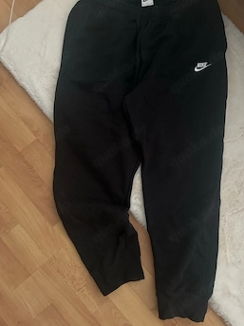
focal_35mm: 28
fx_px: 263
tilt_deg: -82.1
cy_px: 154
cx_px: 131
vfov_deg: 63.4
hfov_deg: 49.7
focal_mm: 6.86
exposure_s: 1/30
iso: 1250
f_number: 1.78
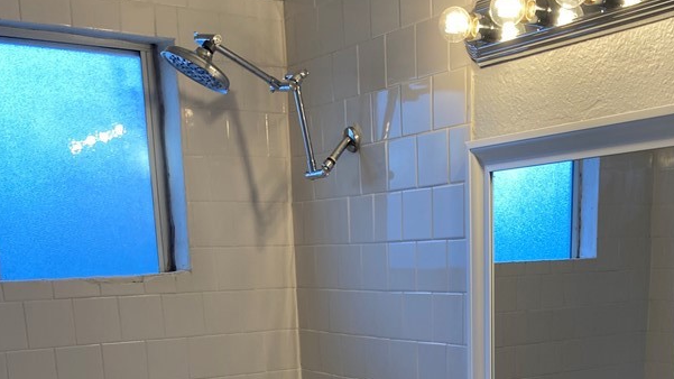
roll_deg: +1.3
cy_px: 489
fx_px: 929
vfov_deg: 21.0
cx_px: 391
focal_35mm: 52
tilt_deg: -11.9
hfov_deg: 39.8
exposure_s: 1/120
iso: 64
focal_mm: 3.99
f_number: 1.8
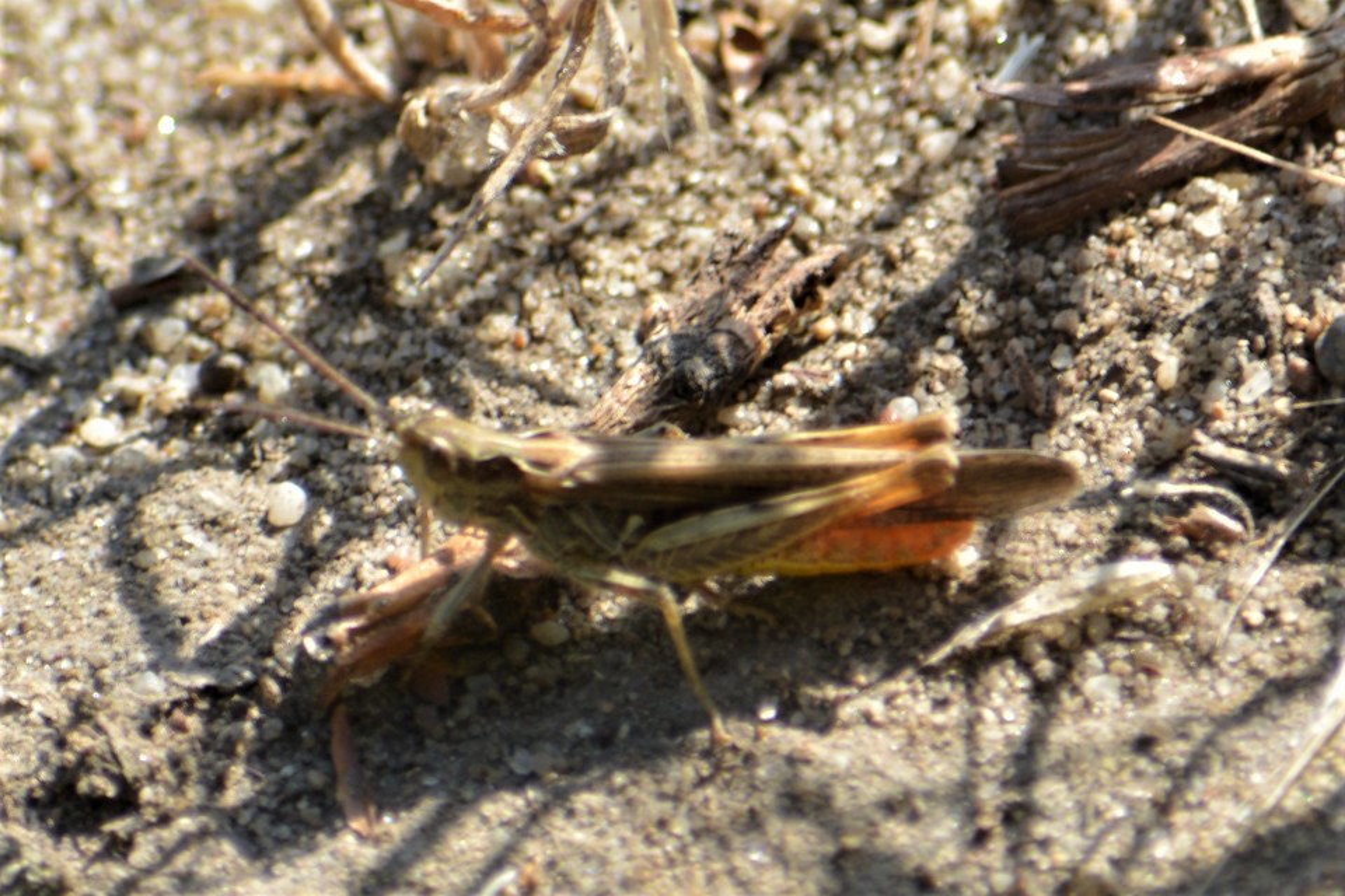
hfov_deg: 4.6
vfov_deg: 3.1
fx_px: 16811
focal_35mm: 450
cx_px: 672
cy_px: 448
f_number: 8
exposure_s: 1/125
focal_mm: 300
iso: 125
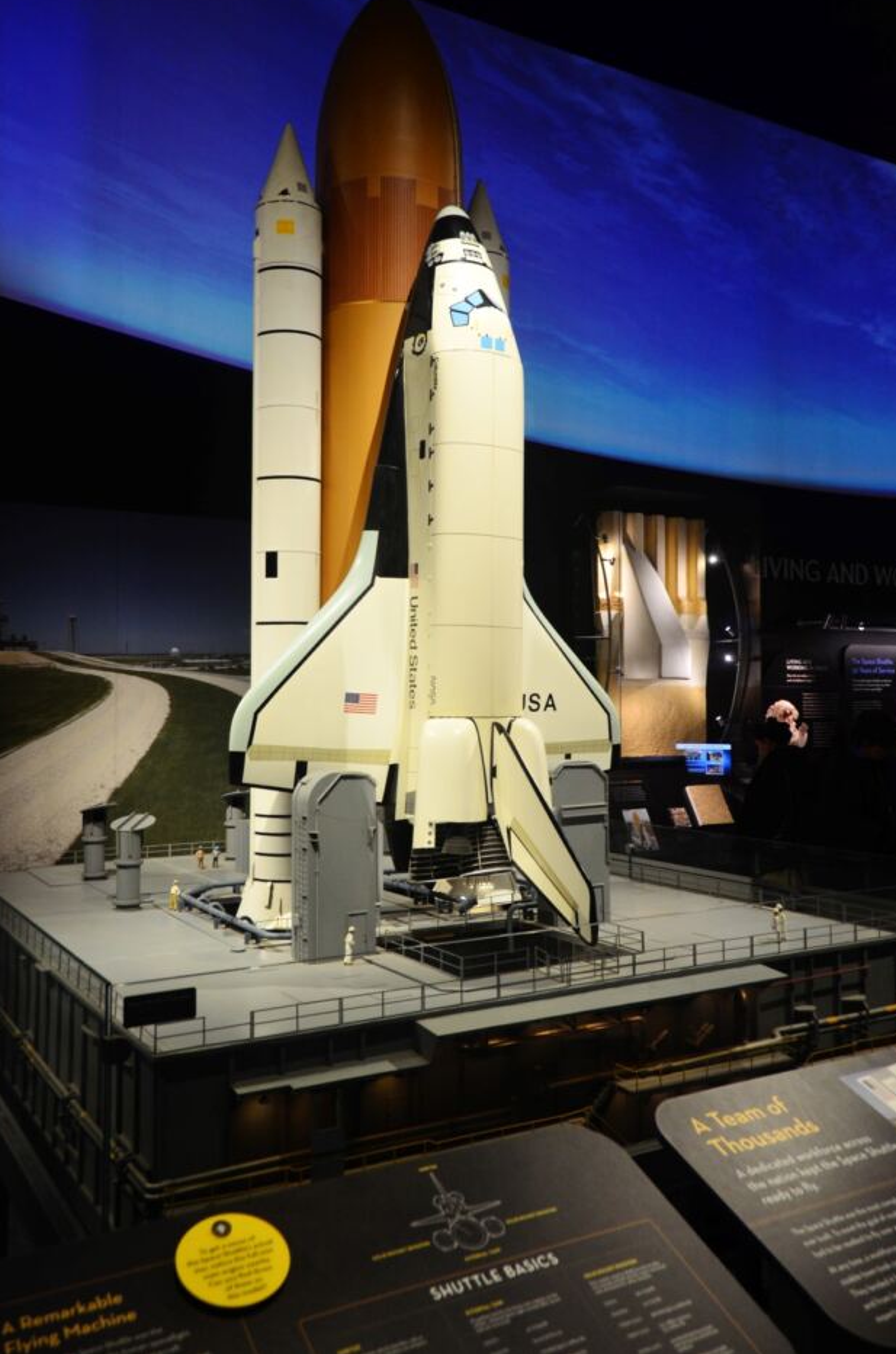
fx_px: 1050
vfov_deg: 65.6
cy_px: 657
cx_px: 453
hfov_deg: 46.2
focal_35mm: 28
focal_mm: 18
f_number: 3.5
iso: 800
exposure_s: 1/50
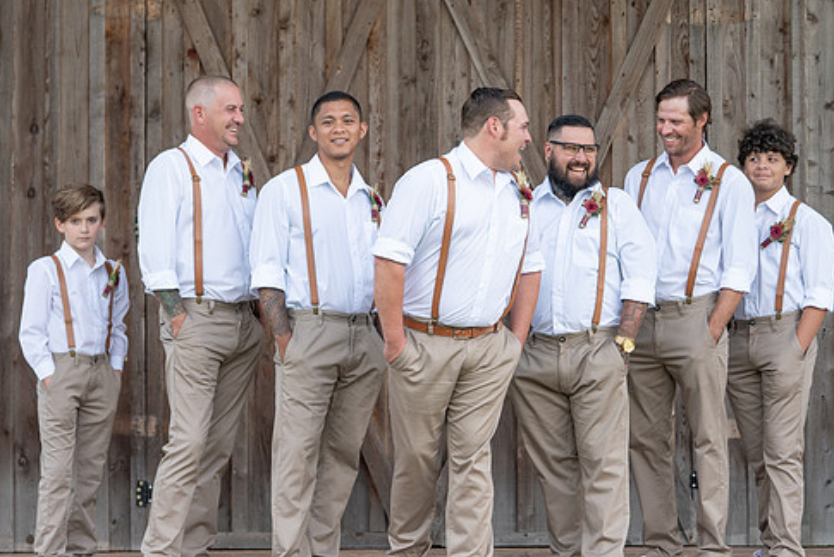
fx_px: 2851
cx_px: 450
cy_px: 242
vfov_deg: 11.2
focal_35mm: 123
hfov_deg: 16.6
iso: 125
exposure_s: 1/250
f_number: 4
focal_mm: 90
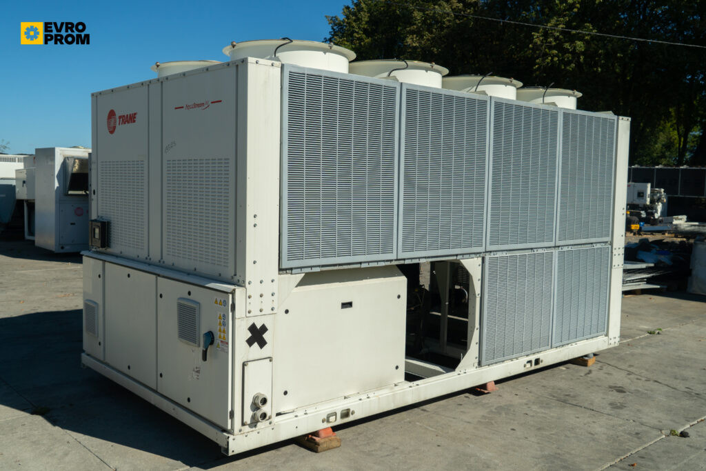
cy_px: 236
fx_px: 628
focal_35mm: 32
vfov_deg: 41.1
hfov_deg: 58.7
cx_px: 353
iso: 100
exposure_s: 1/320
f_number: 8
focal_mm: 32
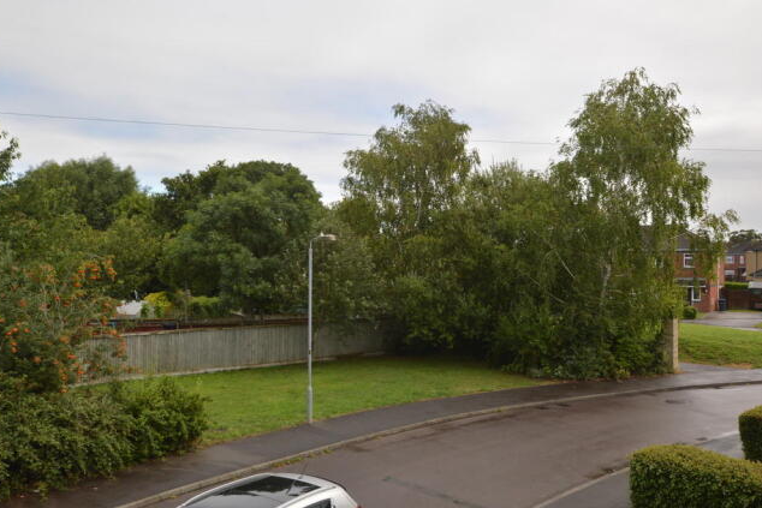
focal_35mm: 31
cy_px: 261
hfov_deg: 60.3
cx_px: 376
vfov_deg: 42.3
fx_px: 656
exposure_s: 1/200
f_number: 10
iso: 200
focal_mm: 20
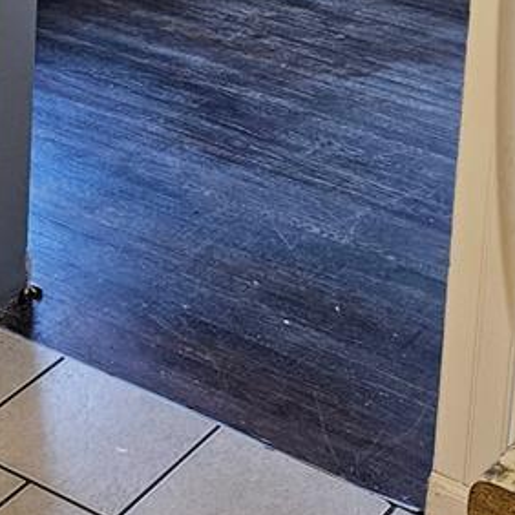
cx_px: 74
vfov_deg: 15.1
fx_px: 1818
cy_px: -226
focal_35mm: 108
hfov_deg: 16.0
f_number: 1.8
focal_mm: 5.4
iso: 400
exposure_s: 1/120
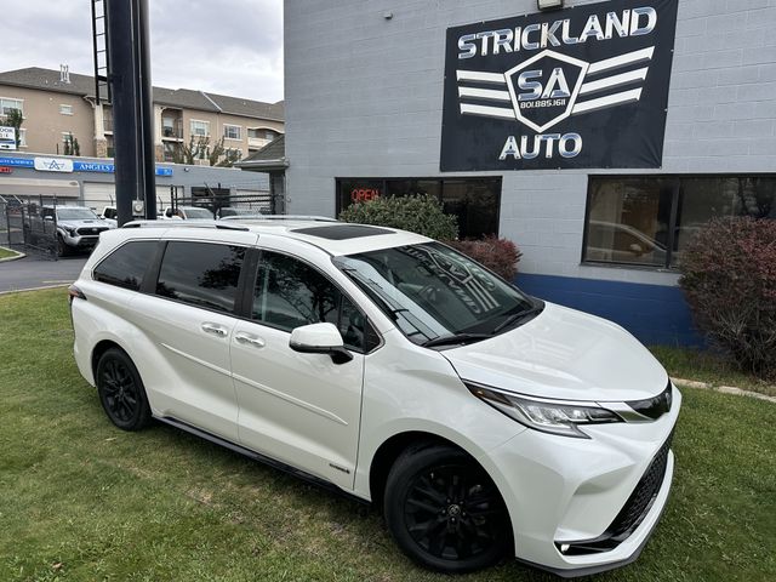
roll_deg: -2.1
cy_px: 291
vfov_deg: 56.8
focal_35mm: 24
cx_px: 388
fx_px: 538
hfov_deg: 71.6
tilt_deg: -8.1
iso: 80
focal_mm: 6.86
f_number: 1.78
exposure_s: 1/1272
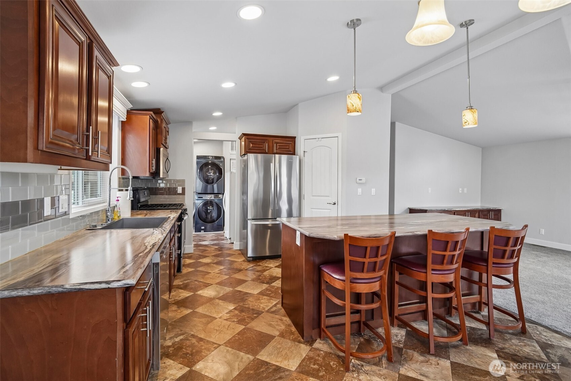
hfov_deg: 96.7
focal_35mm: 16
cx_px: 286
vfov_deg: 73.7
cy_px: 190
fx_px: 254
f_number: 8
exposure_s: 1/25
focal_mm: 16
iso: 1600
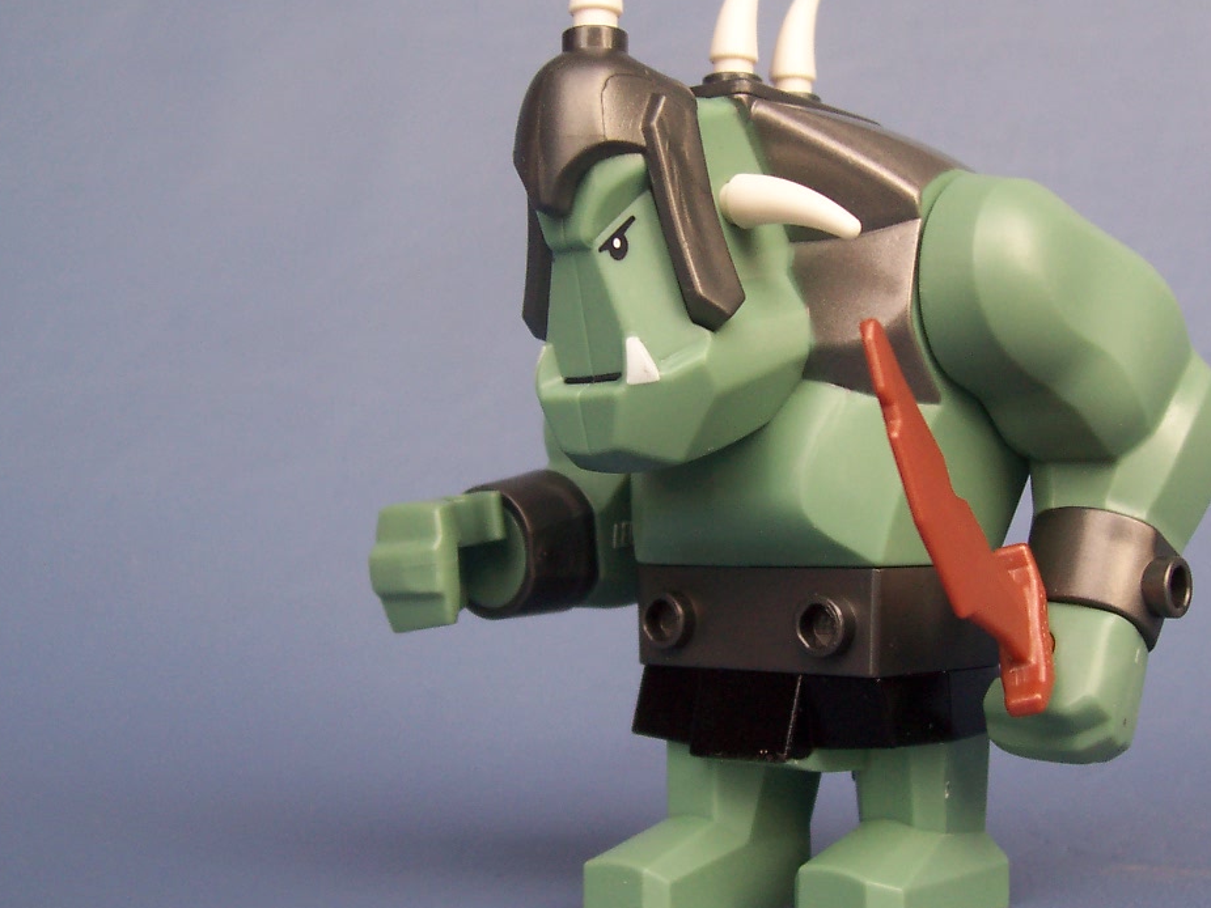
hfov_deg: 39.5
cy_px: 438
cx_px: 724
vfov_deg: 30.3
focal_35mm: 48
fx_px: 1679
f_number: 2.8
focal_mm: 5.6
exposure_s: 1/180
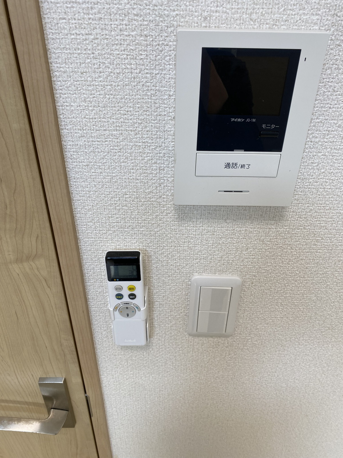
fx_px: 344
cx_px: 172
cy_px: 229
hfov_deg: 53.1
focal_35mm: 26
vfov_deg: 67.3
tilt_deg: -32.5
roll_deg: +0.3
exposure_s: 1/100
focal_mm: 4.25
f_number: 1.8
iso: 80
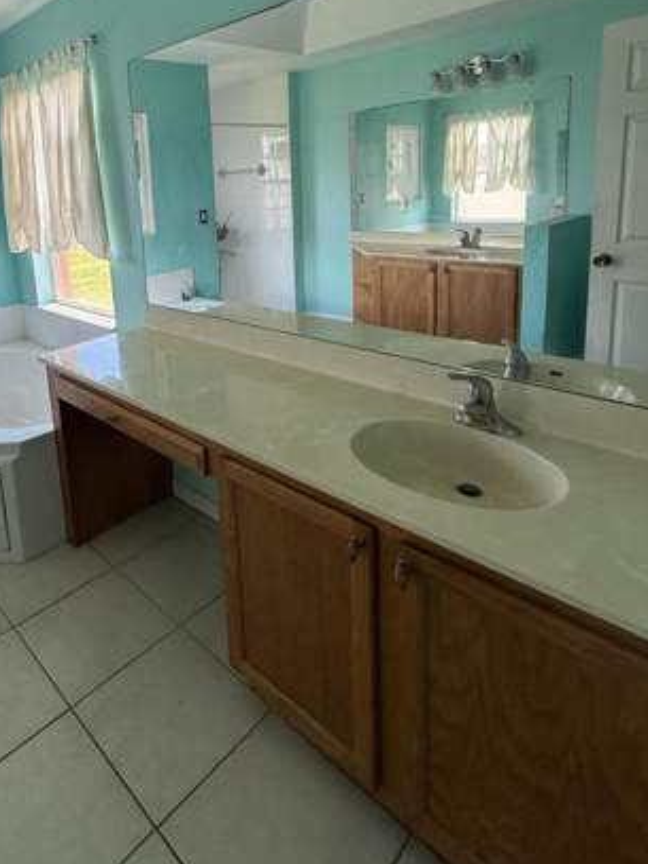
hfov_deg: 59.1
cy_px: 276
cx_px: 195
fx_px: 549
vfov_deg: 73.7
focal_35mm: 22
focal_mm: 2.22
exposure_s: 1/99
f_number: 2.2
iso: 125
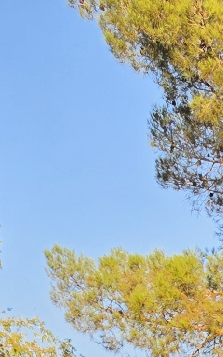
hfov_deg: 8.5
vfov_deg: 11.6
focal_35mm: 132
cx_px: 637
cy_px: 962
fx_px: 1283
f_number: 1.4
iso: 64
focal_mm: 6.5
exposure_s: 1/3628
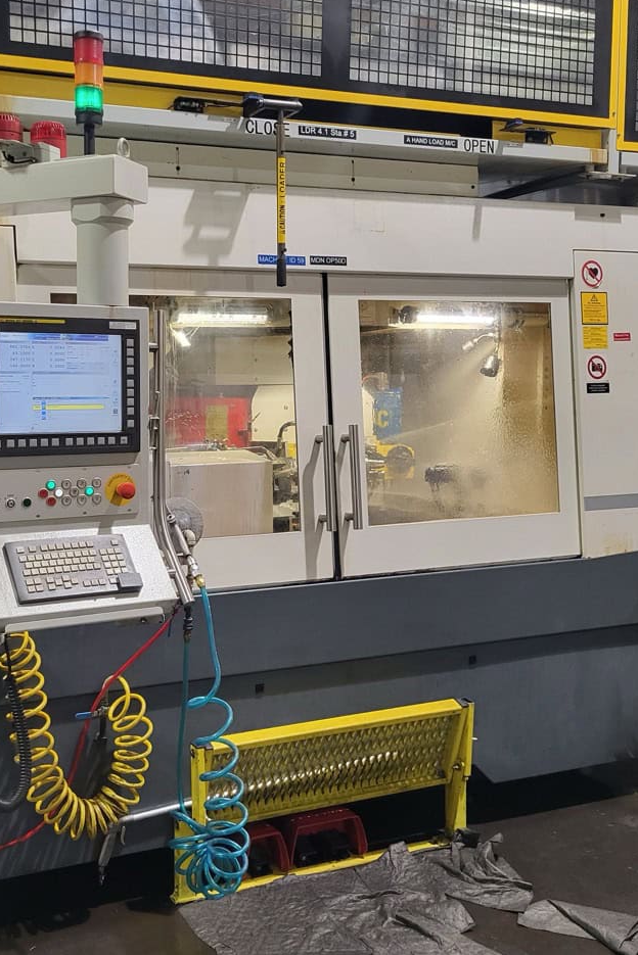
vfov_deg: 51.9
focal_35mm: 37
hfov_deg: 35.5
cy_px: 483
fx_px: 983
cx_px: 191
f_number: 1.8
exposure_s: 1/120
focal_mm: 5.4
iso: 320
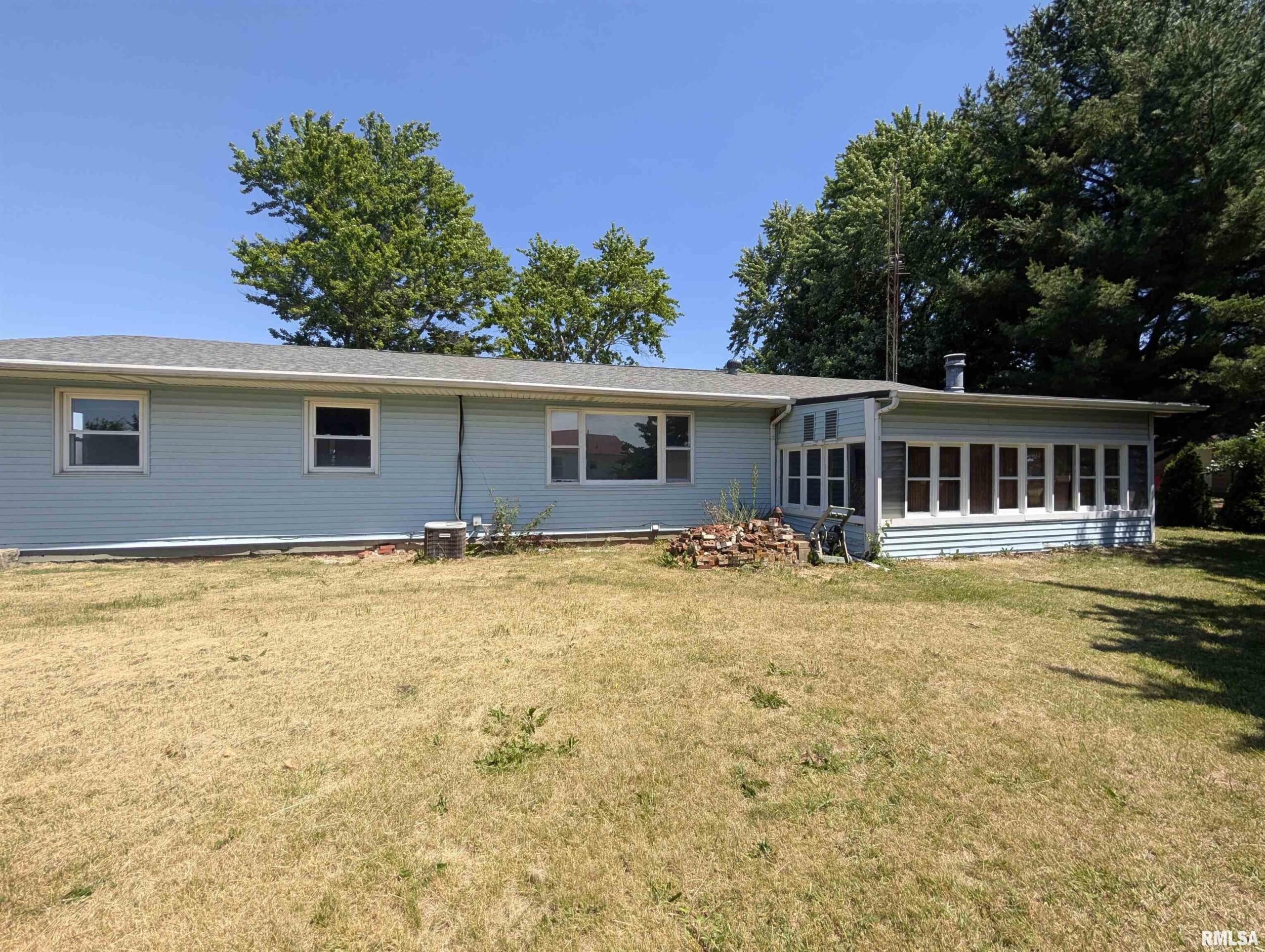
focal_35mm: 12
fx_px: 439
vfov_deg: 94.6
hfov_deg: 110.5
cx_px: 632
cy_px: 476
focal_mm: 2.02
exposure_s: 1/1887
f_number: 1.7
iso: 50
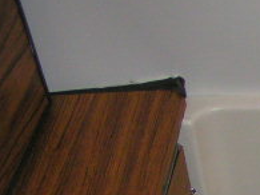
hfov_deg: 14.6
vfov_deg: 11.5
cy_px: 250
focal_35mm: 125
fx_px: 938
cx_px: 405
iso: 200
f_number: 2.8
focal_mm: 5.8
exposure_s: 1/40
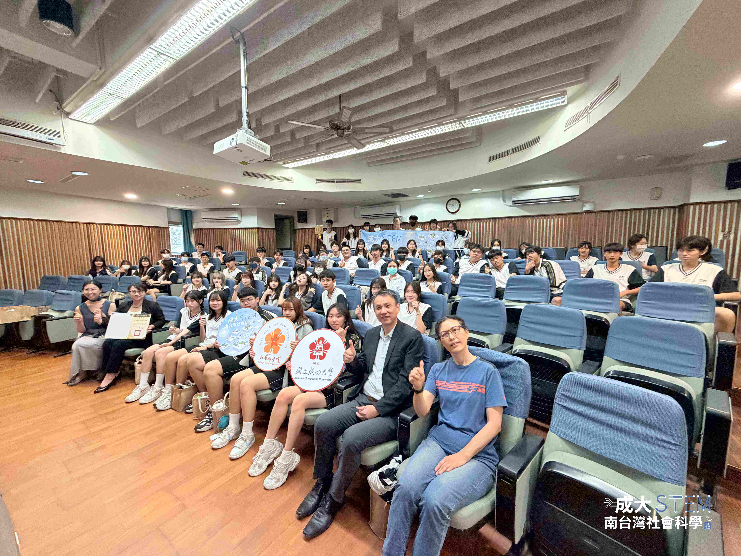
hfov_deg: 102.1
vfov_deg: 85.7
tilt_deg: -4.4
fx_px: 300
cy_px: 278
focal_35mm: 14
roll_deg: +2.3
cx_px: 370
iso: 400
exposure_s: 1/60
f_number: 2.2
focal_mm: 2.22
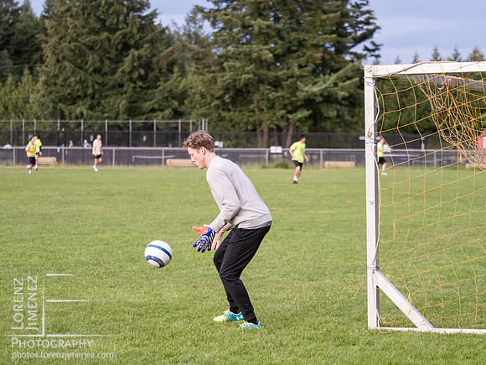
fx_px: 1741
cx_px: 243
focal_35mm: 124
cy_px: 182
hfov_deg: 15.9
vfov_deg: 12.0
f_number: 2.8
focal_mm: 62
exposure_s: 1/1000
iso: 2000
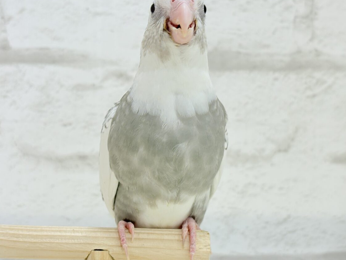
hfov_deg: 34.3
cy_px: 121
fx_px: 560
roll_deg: +0.0
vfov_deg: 26.1
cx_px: 185
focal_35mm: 56
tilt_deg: +2.0
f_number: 1.6
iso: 80
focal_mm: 5.96
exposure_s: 1/100
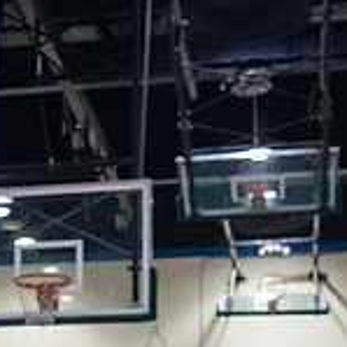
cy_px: 466
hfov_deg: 11.7
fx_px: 1610
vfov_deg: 11.9
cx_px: -197
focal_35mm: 142
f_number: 3.2
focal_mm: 35
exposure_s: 1/400
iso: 5000
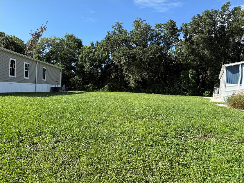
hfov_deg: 71.6
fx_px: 169
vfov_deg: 56.8
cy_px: 92
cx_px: 122
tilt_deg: -0.4
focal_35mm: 24
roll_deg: -2.1
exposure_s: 1/2232
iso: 80
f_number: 1.78
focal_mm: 6.76
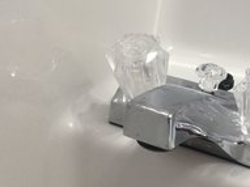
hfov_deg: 29.2
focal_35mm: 65
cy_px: 133
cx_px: 198
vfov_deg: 22.4
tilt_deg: -34.1
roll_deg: -11.4
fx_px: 469
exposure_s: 1/30
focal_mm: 3.3
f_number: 2.4
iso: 32
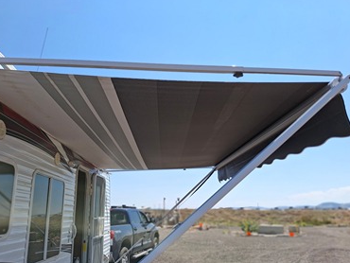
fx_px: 273
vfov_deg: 51.4
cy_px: 136
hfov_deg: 65.3
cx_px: 169
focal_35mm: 27
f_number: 1.8
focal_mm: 4.69
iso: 32
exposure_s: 1/1988
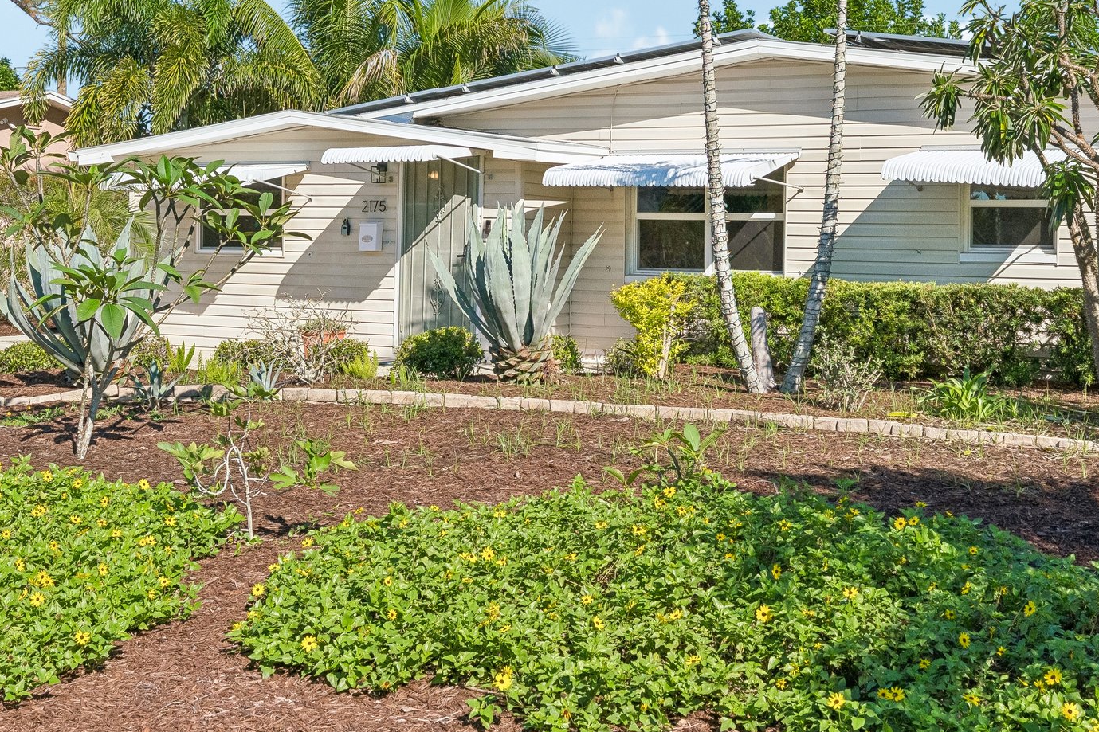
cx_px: 681
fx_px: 1496
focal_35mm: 49
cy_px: 243
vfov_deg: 27.3
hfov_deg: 40.1
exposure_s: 1/3200
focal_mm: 22
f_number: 8
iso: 800
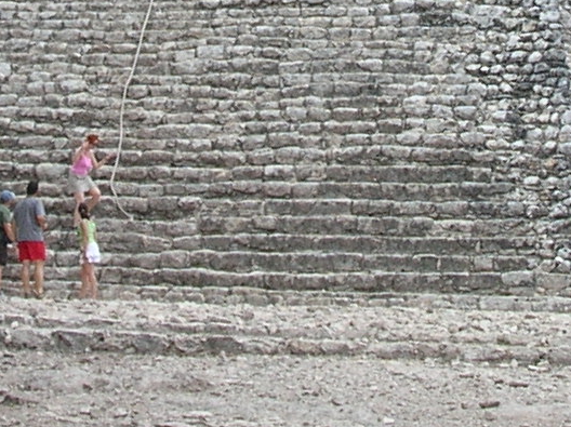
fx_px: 2571
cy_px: -151
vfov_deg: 9.3
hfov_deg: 12.7
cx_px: 353
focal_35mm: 156
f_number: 3.7
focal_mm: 6
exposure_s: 1/333
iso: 71
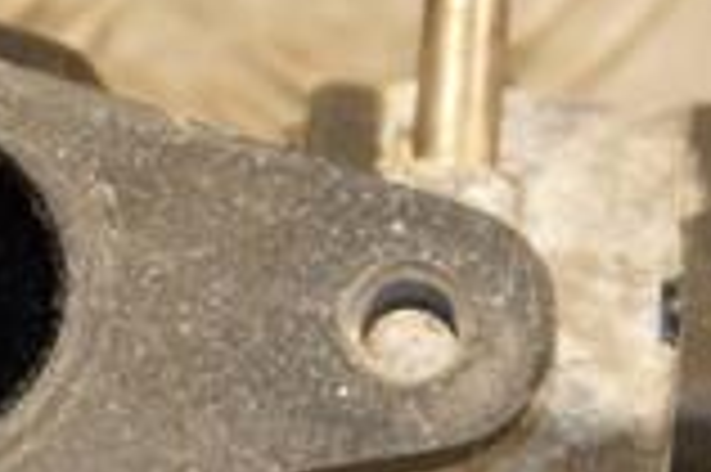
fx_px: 8422
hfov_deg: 4.8
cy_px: 445
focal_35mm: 427
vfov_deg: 3.2
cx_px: 292
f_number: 5.3
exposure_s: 1/125
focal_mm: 75
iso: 800
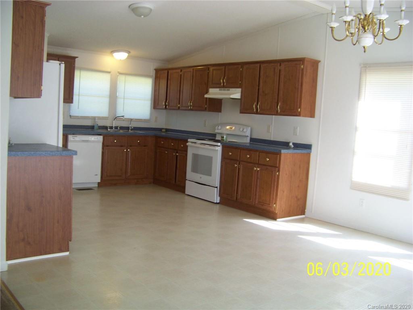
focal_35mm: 36
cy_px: 155
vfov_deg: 39.7
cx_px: 206
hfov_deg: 51.4
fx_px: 430
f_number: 2.8
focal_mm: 5.85
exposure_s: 1/50
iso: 69
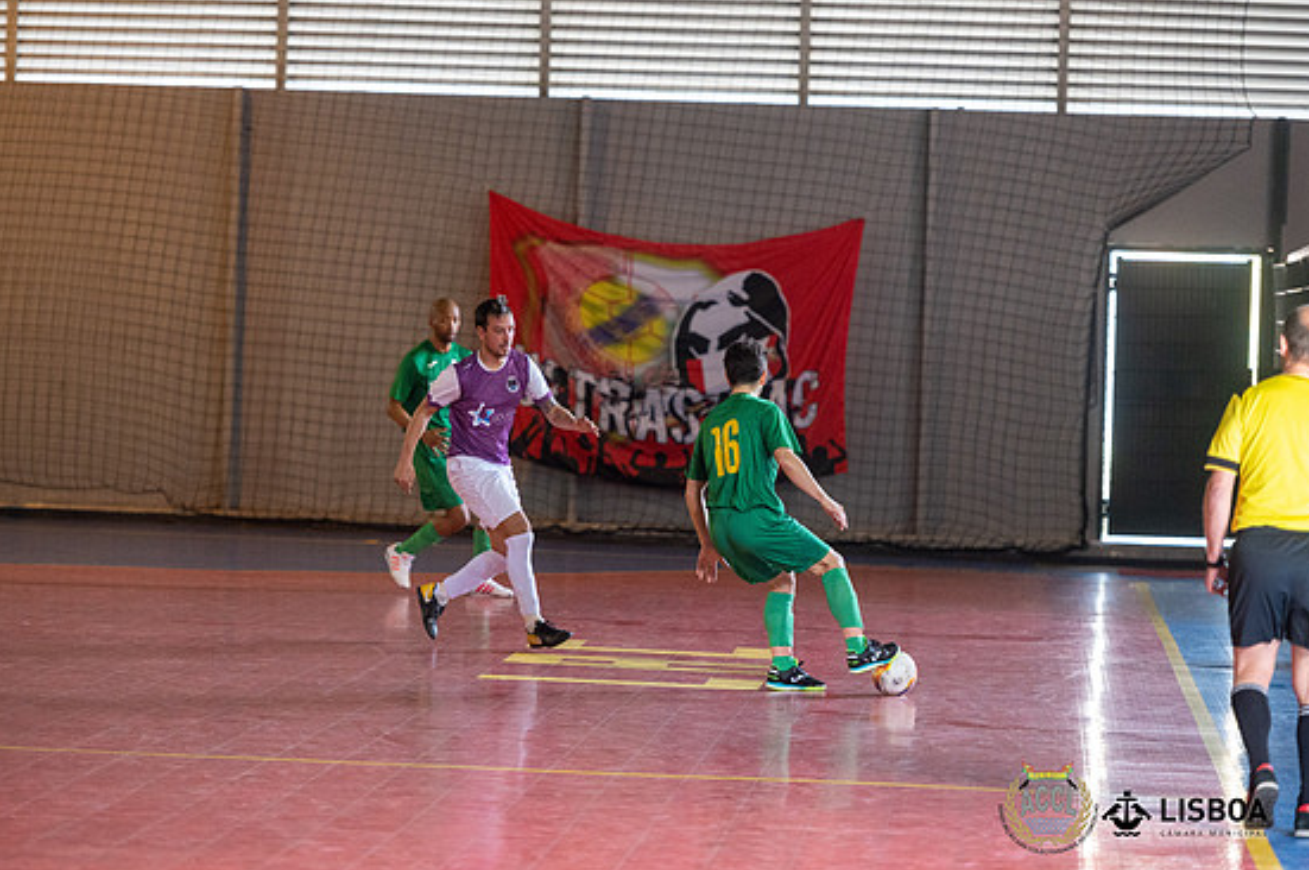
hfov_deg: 13.0
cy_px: 423
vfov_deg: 8.7
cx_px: 627
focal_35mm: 158
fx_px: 5738
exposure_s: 1/640
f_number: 2.8
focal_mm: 150
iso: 5000
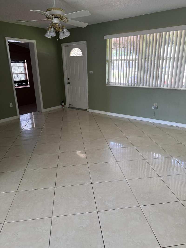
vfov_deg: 71.6
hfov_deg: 56.8
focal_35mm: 24
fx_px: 172
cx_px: 93
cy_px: 124
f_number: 1.78
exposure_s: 1/97
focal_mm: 6.76
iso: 200
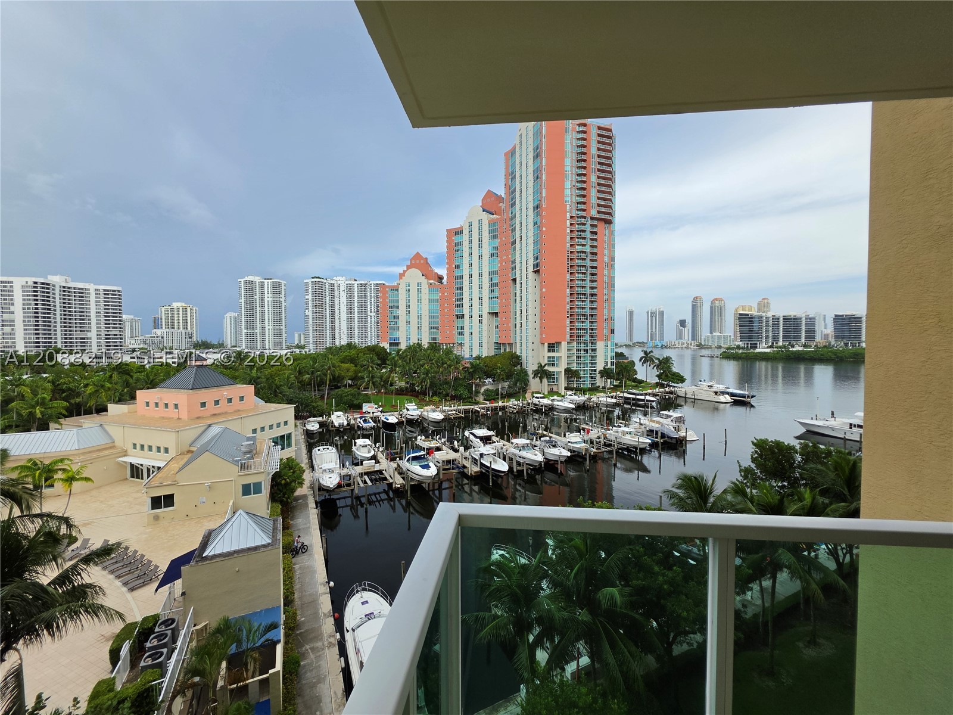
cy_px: 358
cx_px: 476
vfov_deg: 89.9
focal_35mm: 13
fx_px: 358
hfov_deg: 106.2
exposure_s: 1/1022
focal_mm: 2.2
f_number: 1.9
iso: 32
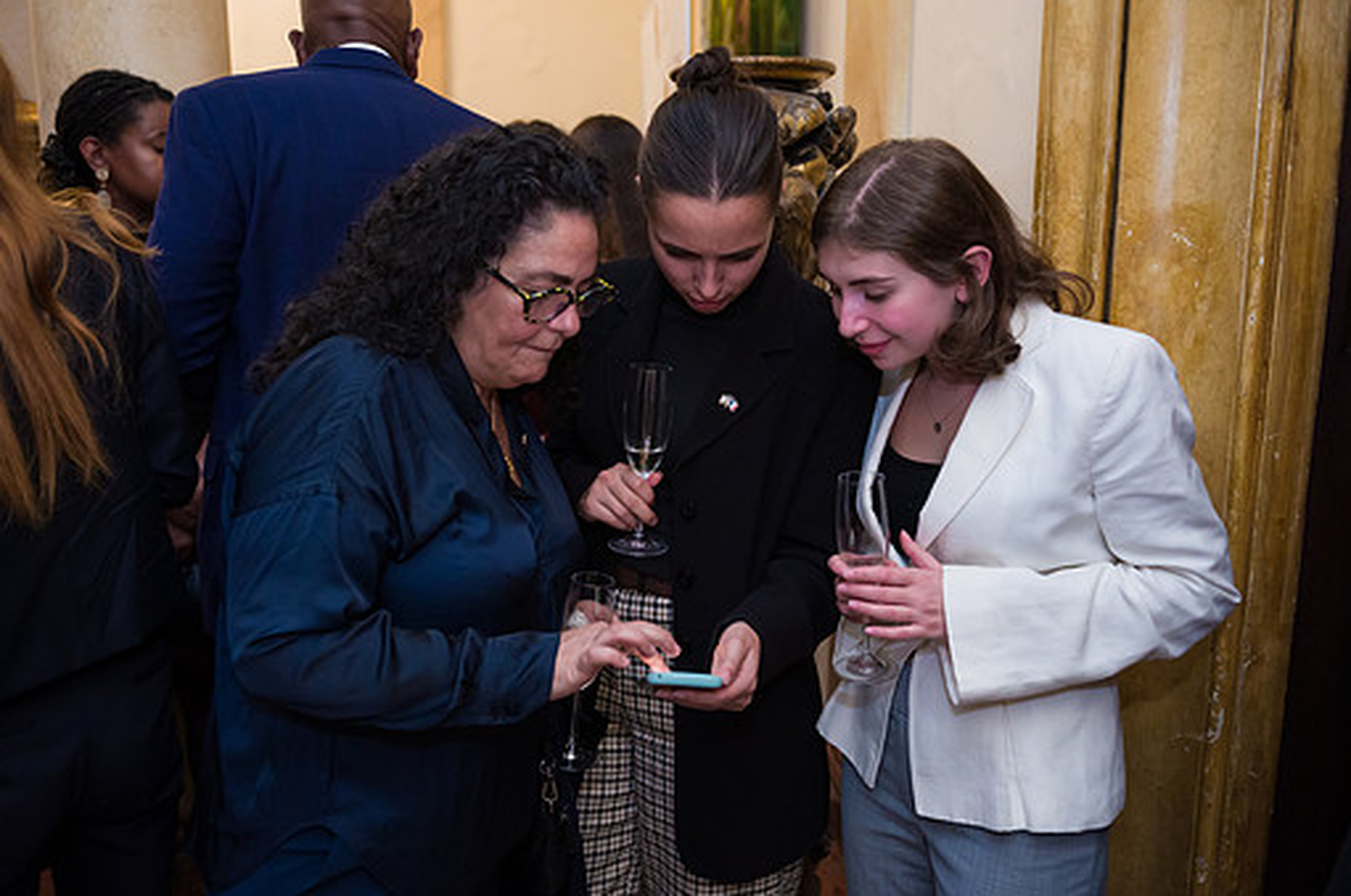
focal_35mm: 30
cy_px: 414
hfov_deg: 62.0
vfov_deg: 43.4
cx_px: 685
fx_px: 1124
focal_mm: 26
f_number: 3.2
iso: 1600
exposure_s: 1/100
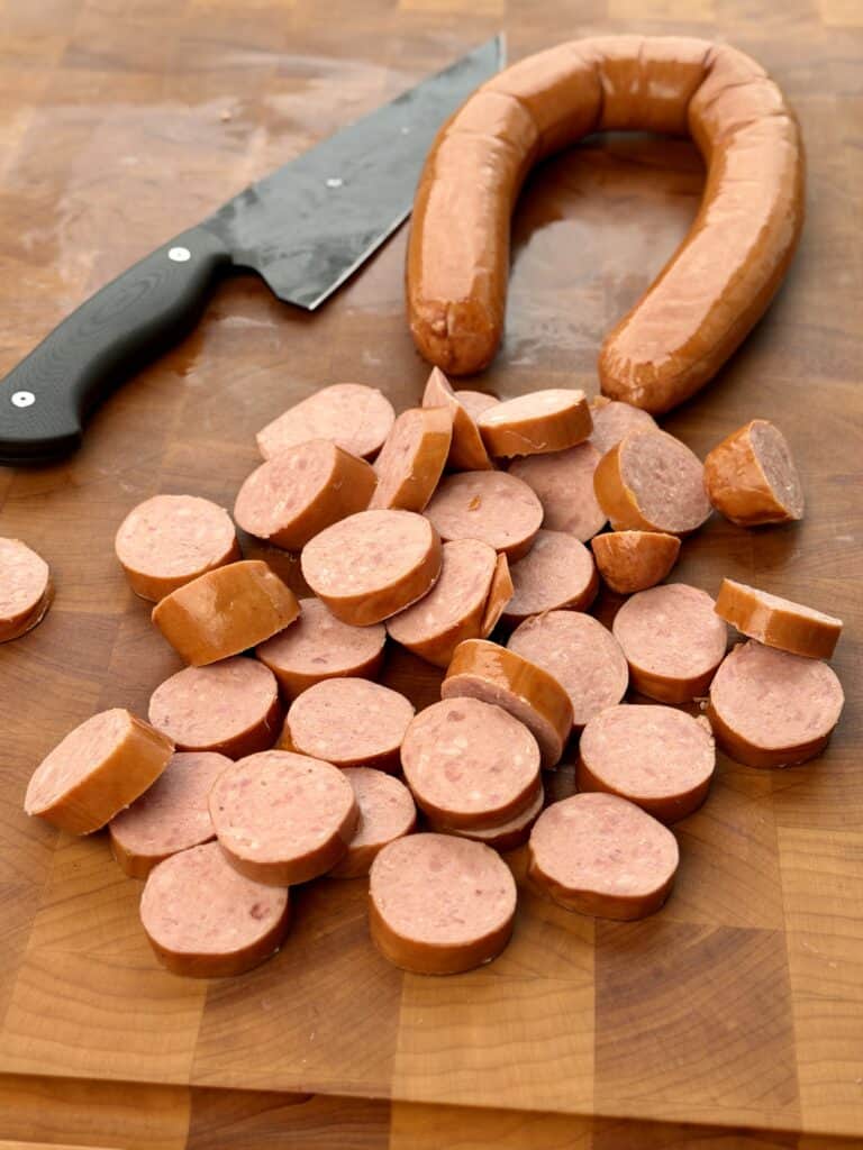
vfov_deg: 39.7
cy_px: 575
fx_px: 1596
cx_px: 432
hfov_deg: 30.3
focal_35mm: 48
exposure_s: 1/425
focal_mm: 6.76
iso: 64
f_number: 1.78
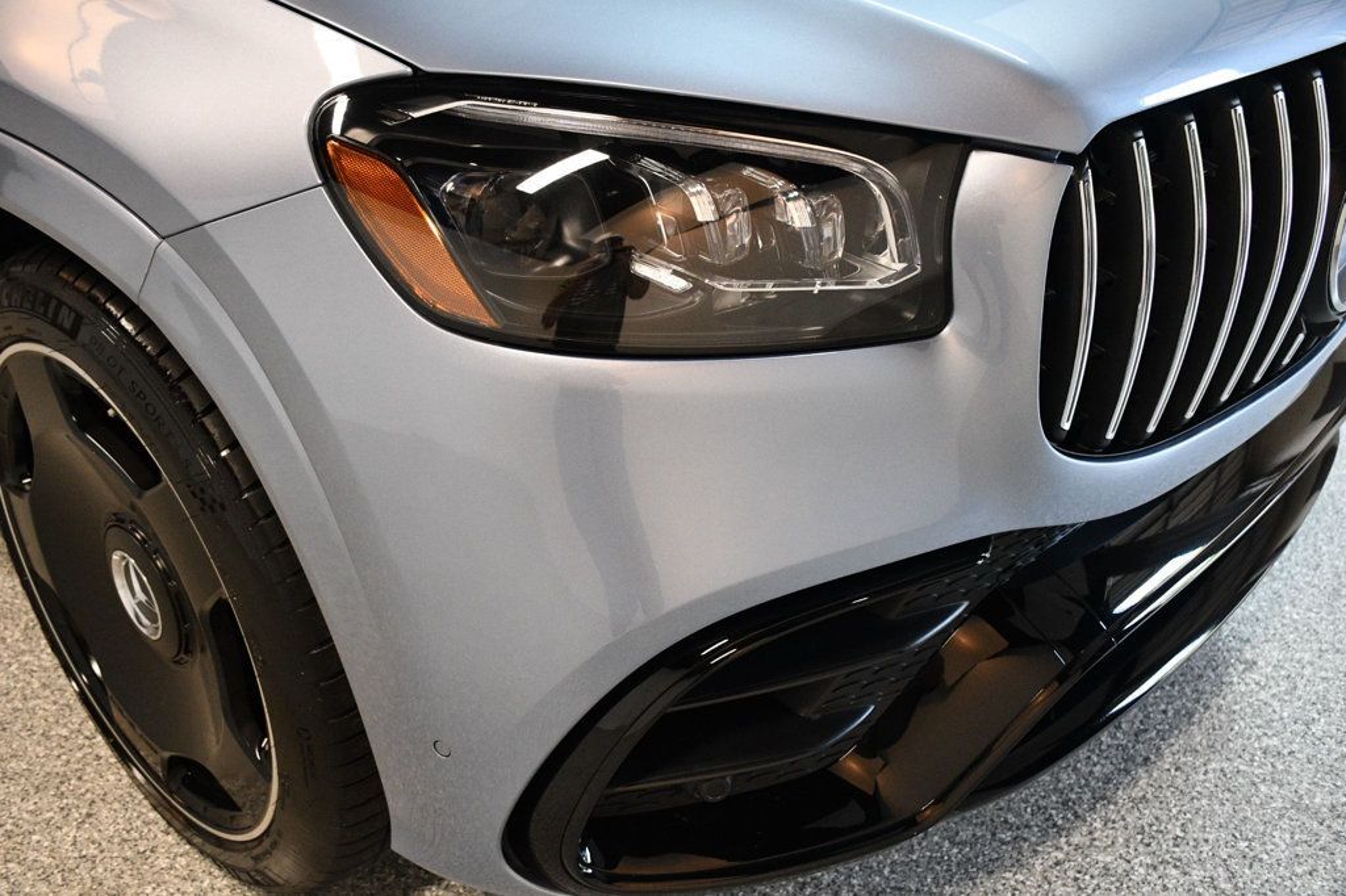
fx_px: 1271
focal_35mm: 34
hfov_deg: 55.8
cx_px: 673
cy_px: 448
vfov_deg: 38.9
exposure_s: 1/125
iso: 2200
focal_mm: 23
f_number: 3.8
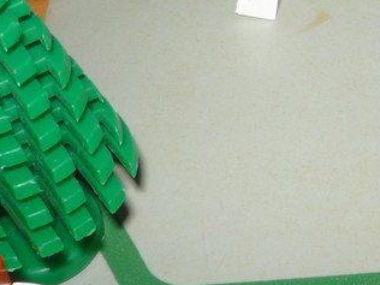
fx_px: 999
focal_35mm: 91
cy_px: -50
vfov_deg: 15.7
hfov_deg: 20.9
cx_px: 363
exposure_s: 1/30
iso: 100
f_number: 4
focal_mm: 5.2
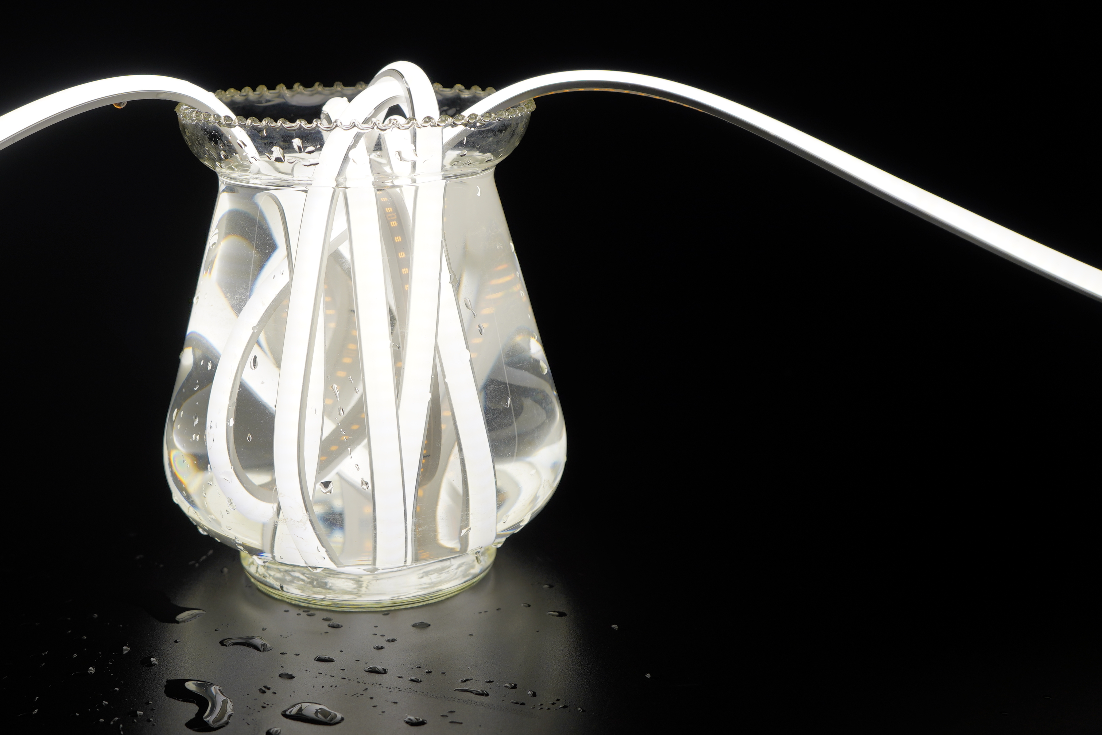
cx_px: 404
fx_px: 1714
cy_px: 332
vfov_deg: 24.2
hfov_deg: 35.4
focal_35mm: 56
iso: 100
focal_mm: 43
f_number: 6.3
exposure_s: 1/125
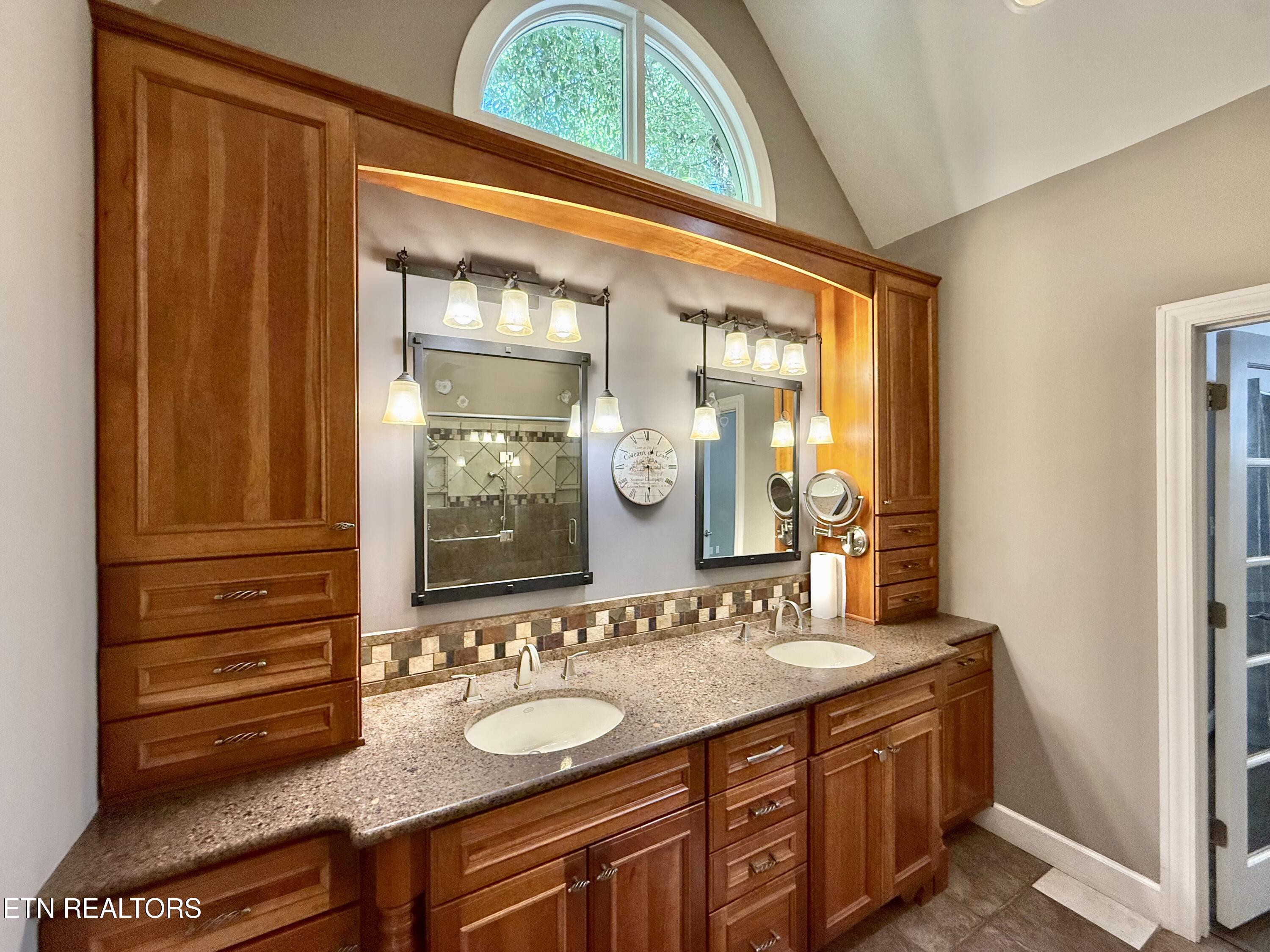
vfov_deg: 85.7
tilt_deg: +0.9
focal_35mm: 14
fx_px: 514
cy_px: 476
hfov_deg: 102.1
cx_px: 635
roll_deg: -0.2
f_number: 2.2
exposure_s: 1/120
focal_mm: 2.22
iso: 160
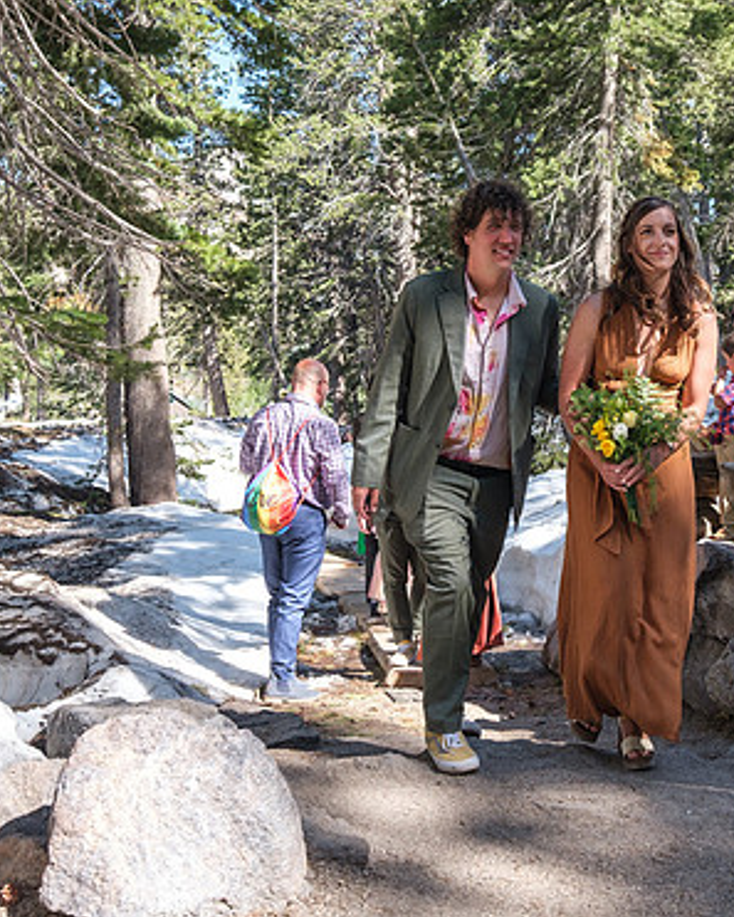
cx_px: 520
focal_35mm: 46
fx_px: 1249
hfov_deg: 32.3
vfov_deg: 40.2
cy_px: 389
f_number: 3.6
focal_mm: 18
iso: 250
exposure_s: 1/550
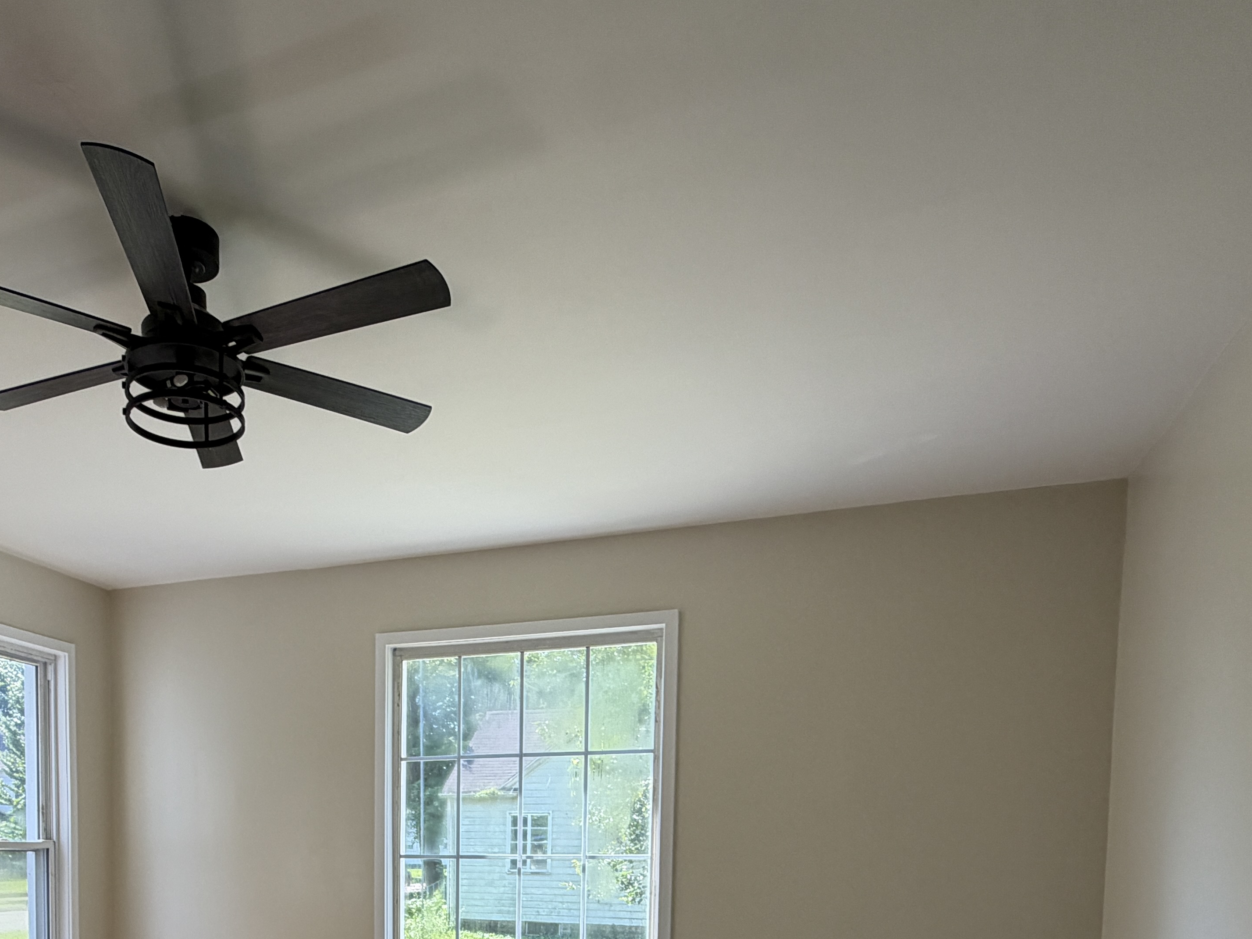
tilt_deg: -2.8
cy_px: 916
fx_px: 1013
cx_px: 443
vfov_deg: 43.4
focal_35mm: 28
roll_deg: -0.2
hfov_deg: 62.2
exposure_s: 1/132
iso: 50
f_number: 2.2
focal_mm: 2.22
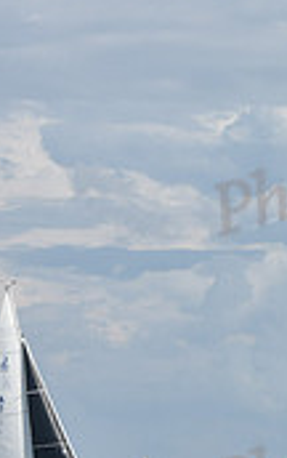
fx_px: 2994
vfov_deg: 8.7
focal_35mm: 240
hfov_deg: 5.3
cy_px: 268
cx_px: 728
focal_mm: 70
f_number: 10
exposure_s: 1/1000
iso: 250
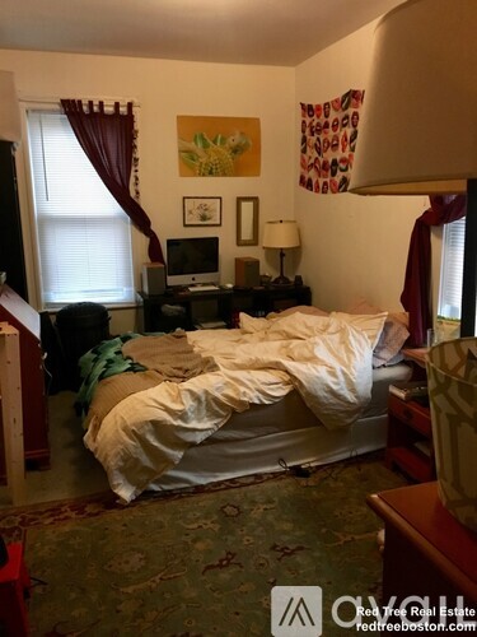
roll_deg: +1.8
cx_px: 238
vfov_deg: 61.7
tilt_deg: -11.0
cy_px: 318
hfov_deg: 48.2
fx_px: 533
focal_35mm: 29
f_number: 2.2
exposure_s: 1/15
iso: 320
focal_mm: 4.15
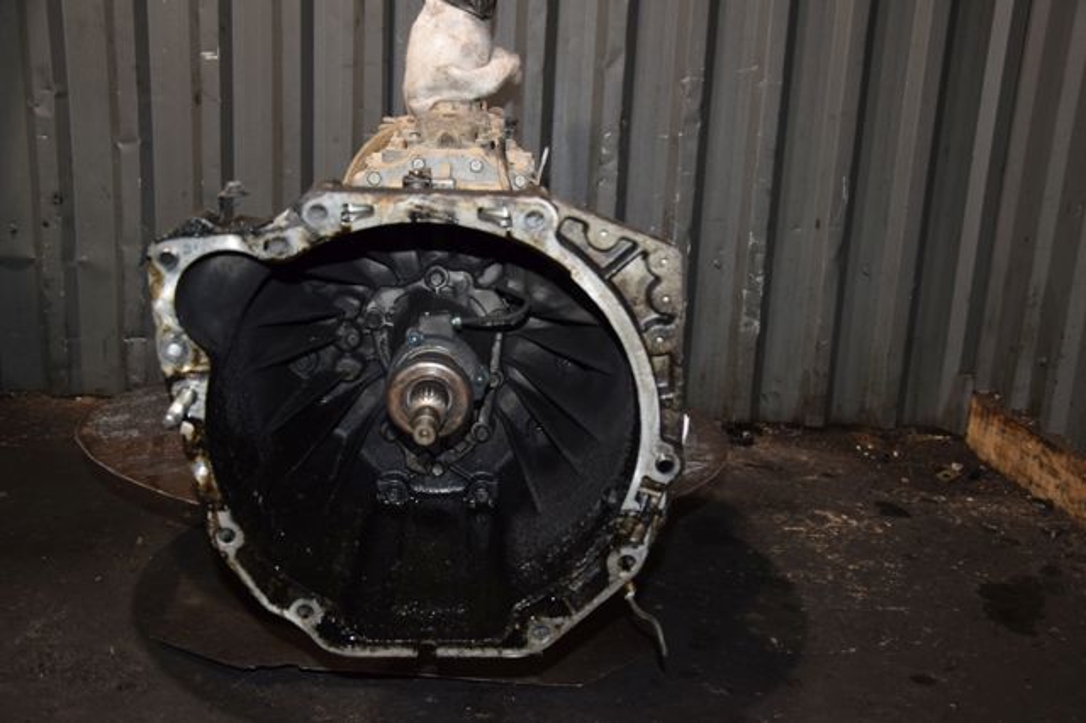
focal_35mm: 39
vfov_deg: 34.2
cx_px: 543
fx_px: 1176
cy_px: 362
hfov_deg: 49.6
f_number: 5
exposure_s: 1/60
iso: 800
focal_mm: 26
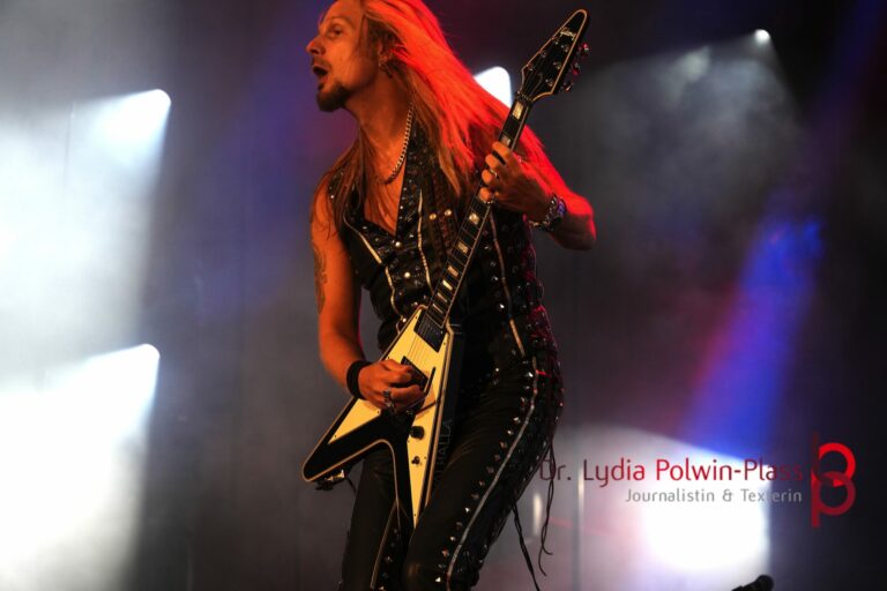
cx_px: 444
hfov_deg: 12.9
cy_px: 296
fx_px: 3917
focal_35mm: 159
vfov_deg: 8.6
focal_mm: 106
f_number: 5.6
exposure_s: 1/200
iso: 800
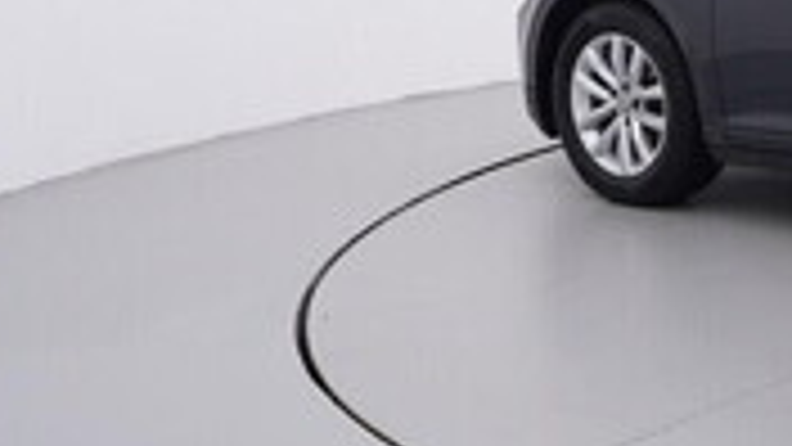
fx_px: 1546
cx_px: 1172
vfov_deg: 16.2
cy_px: 56
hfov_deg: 23.3
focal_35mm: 74
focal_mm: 15
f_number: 5
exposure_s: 1/80
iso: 200
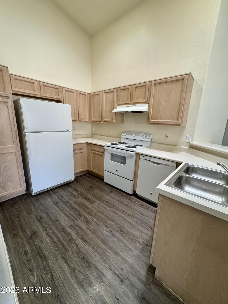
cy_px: 152
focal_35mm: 14
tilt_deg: -14.9
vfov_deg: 102.1
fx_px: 123
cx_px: 114
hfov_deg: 85.7
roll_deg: -2.0
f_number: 2.2
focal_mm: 2.22
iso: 250
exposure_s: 1/60
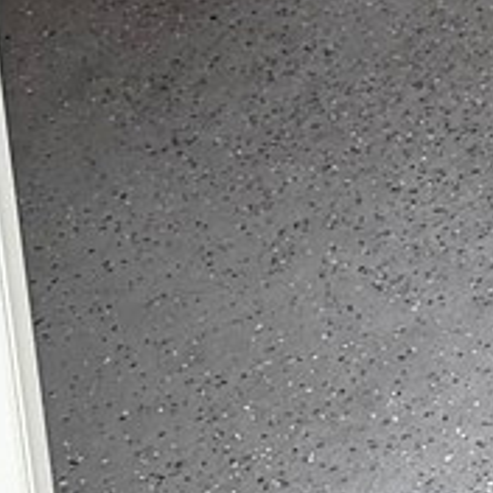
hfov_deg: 7.4
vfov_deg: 7.9
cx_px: 1754
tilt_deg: -13.2
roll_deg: -0.1
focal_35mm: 193
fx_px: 3110
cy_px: -930
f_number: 1.78
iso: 200
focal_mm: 6.76
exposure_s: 1/113
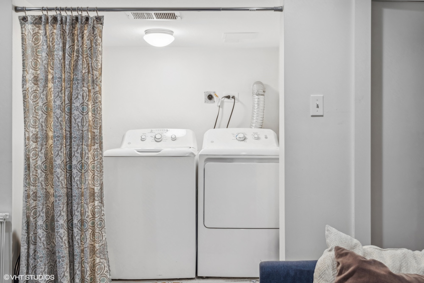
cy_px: 142
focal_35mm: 35
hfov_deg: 54.4
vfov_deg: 37.9
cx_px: 212
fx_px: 412
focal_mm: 35
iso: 320
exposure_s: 1/8
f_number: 7.1
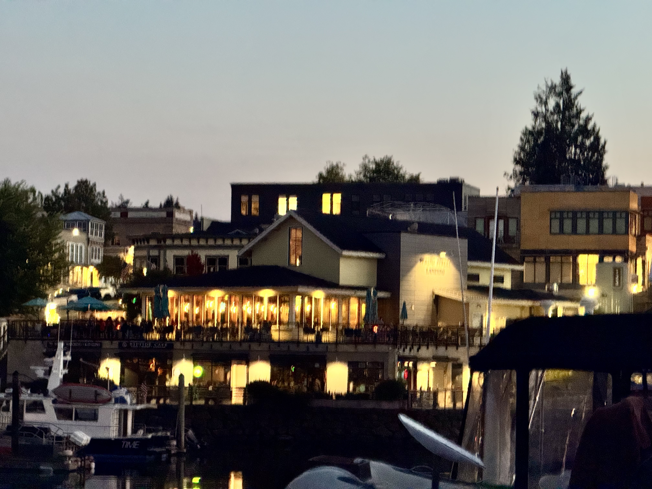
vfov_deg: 12.3
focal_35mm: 120
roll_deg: -0.8
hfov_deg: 16.4
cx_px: 326
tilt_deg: +2.0
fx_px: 2260
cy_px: 244
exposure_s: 1/25
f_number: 2.8
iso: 2000
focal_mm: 15.66
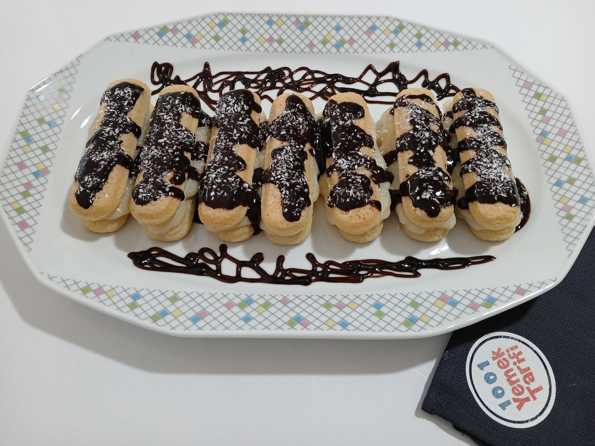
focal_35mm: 26
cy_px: 223
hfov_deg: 67.3
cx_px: 298
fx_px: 447
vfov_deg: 53.1
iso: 125
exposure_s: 1/50
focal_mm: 3.98
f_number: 1.8
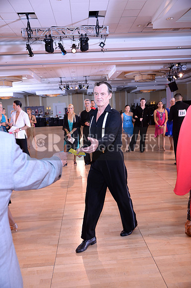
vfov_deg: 62.0
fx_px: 239
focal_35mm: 30
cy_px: 144
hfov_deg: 43.5
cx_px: 96
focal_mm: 30
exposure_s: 1/250
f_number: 4.5
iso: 1250
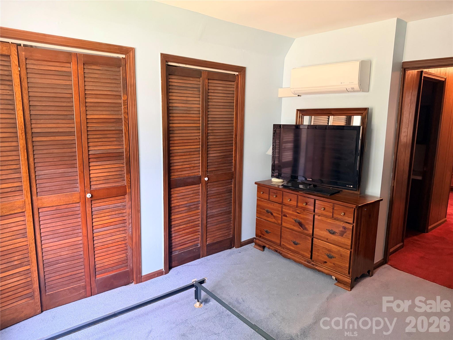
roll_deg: -1.7
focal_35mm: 24
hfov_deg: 71.6
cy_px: 170
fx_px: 314
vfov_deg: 56.8
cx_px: 226
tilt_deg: -8.1
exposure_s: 1/60
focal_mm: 6.76
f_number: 1.78
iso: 500
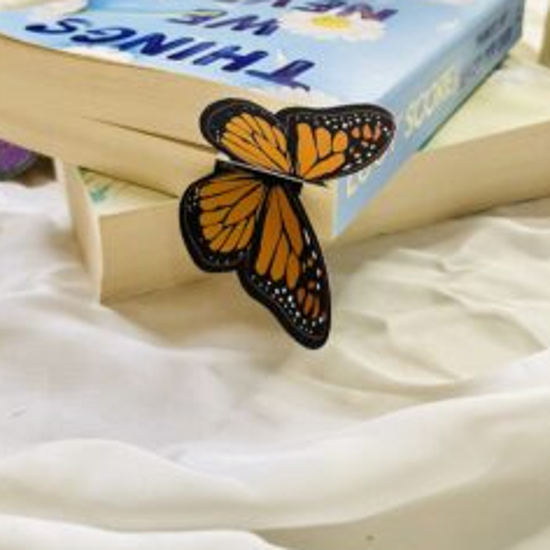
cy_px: 105
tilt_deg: -20.5
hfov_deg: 42.8
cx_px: 263
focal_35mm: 39
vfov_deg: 40.9
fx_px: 701
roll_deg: -0.7
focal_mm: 4.2
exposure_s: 1/50
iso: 125
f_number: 1.6
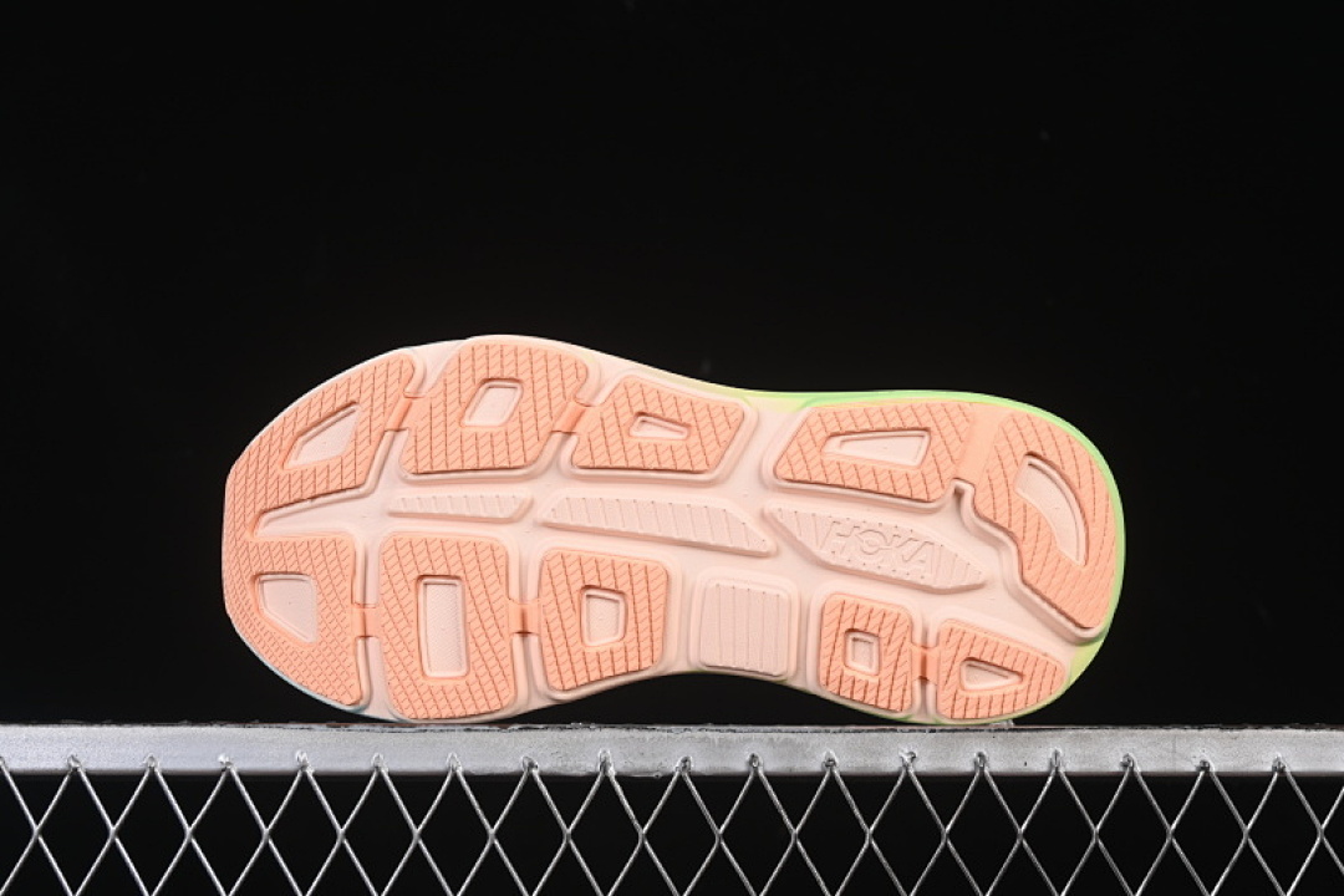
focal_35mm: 75
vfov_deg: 18.2
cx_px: 672
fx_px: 2800
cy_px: 448
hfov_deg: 27.0
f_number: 8
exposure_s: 1/80
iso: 160
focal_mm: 50
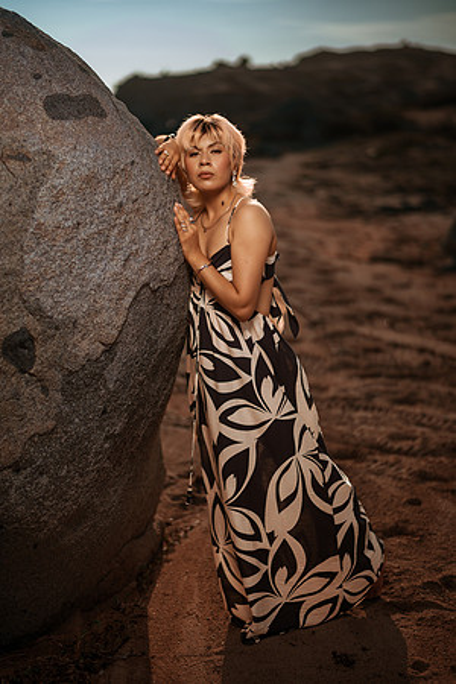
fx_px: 1102
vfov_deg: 34.5
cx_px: 228
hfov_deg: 23.4
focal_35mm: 58
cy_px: 342
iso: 50
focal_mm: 58
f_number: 1.4
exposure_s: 1/8000
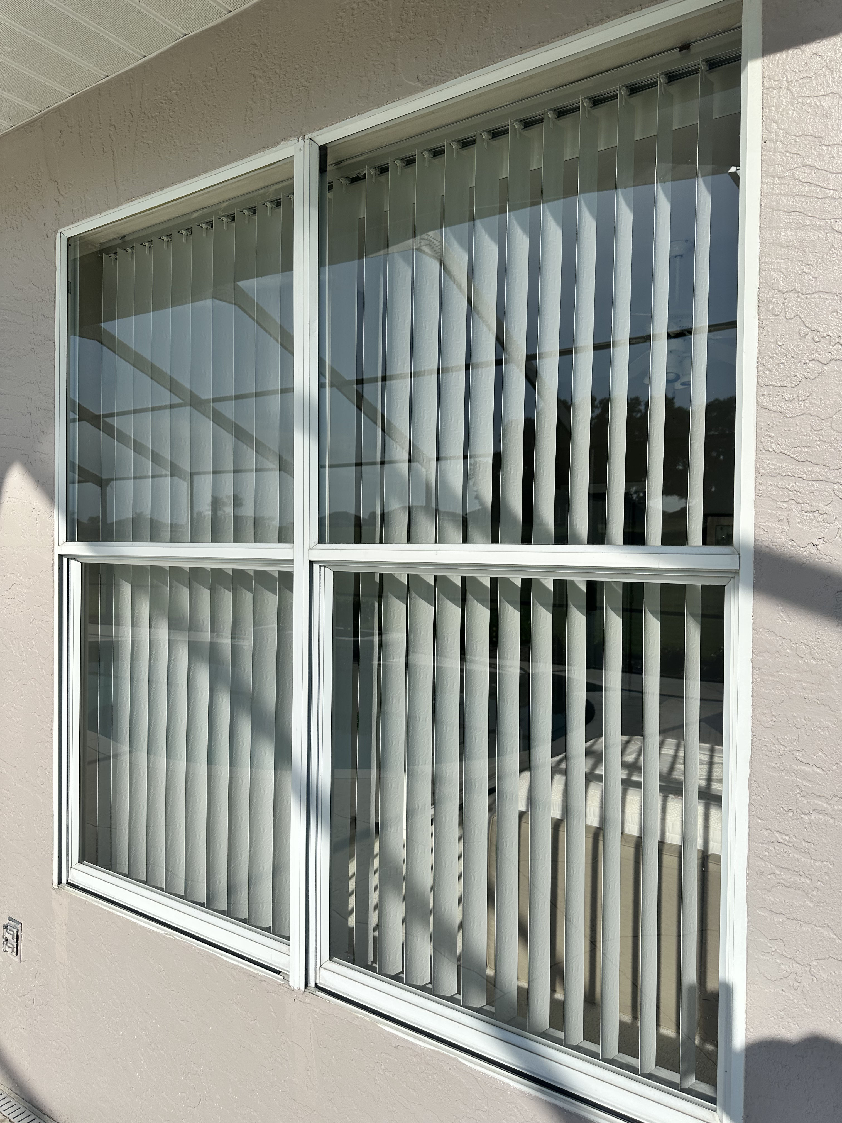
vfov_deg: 71.6
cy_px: 562
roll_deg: -0.6
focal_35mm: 24
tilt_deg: +1.7
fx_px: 778
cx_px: 421
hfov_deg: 56.8
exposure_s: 1/3861
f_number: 1.78
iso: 80
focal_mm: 6.86
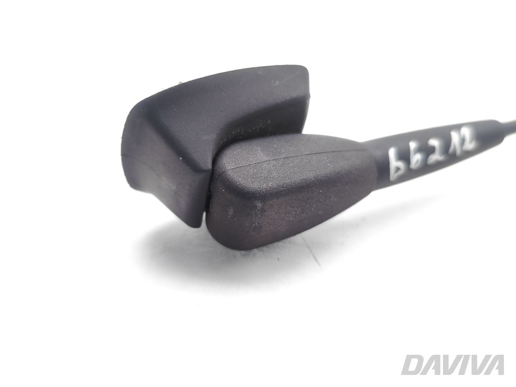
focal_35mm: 30
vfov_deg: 46.8
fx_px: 447
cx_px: 258
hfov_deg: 60.0
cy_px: 194
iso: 125
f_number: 1.65
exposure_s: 1/80
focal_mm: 6.19
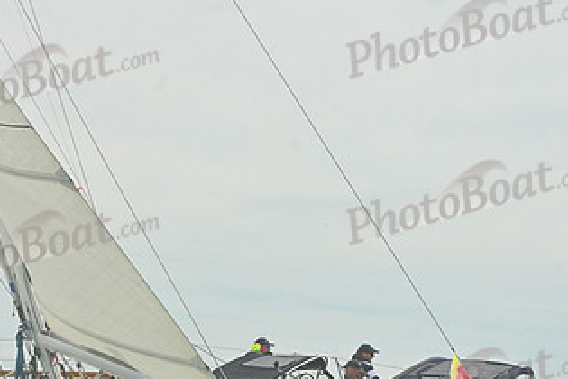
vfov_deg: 10.6
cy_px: 317
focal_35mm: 129
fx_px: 2035
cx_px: 254
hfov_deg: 15.9
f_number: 10
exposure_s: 1/1250
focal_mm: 70
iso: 320
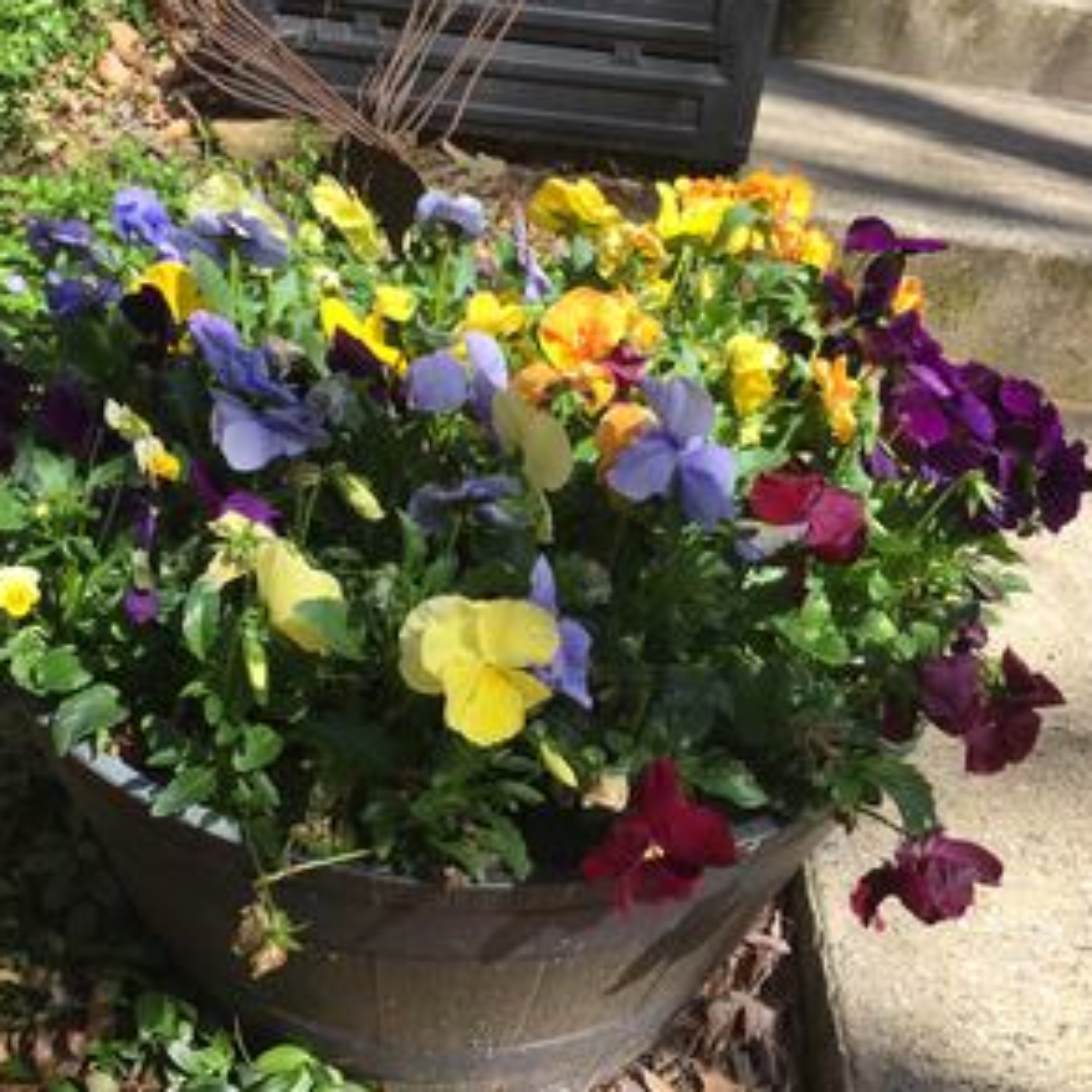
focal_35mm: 35
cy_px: 540
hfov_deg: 47.2
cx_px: 496
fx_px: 1249
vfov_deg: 47.2
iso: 32
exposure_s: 1/694
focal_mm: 4.15
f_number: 2.2
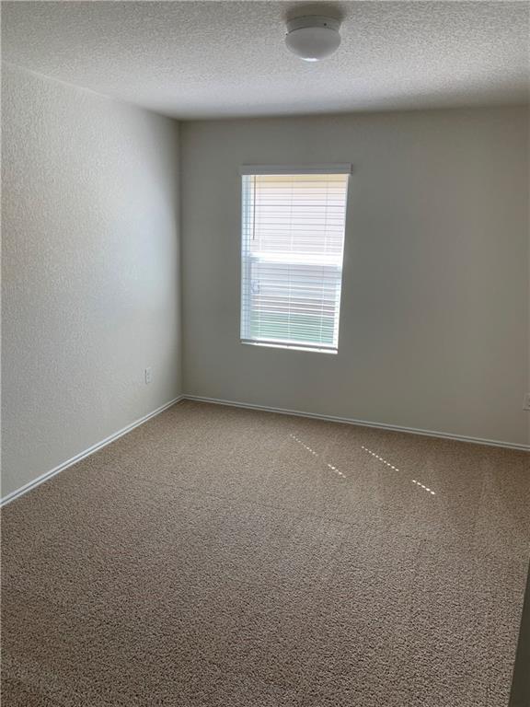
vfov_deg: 67.3
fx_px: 531
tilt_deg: -12.4
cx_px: 265
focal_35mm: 26
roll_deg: -0.9
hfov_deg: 53.1
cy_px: 354
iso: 64
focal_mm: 4.25
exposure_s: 1/121
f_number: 1.8
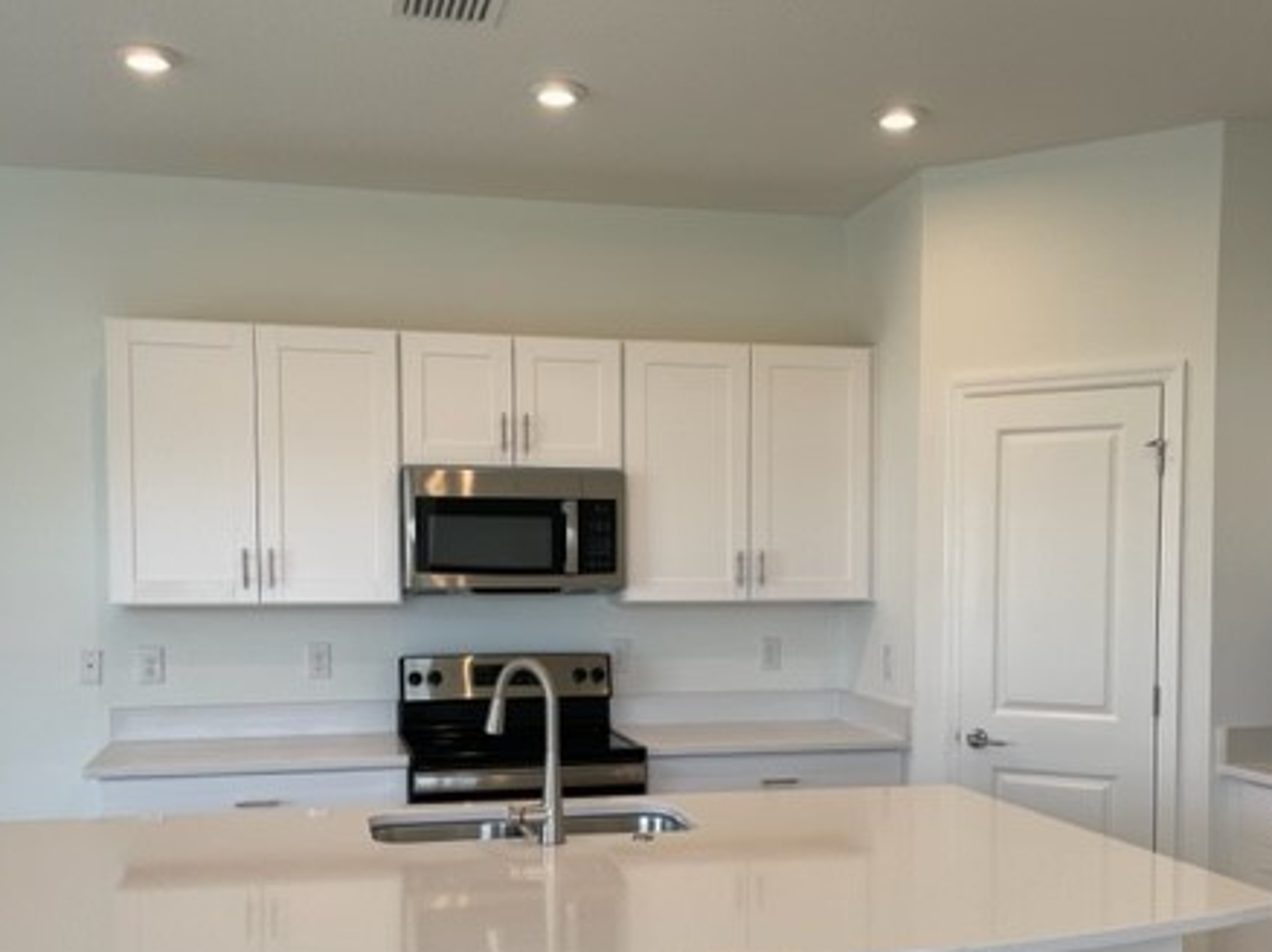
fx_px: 1396
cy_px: 644
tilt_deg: -1.4
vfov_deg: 37.2
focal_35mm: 38
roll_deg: +0.3
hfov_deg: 49.0
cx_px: 662
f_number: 1.6
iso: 32
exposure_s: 1/197
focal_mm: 4.2
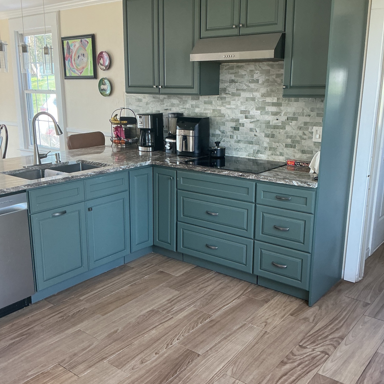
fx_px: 439
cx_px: 190
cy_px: 198
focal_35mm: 35
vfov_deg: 47.2
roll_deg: -0.6
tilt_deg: -15.2
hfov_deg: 47.2
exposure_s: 1/60
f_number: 1.8
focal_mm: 3
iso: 64
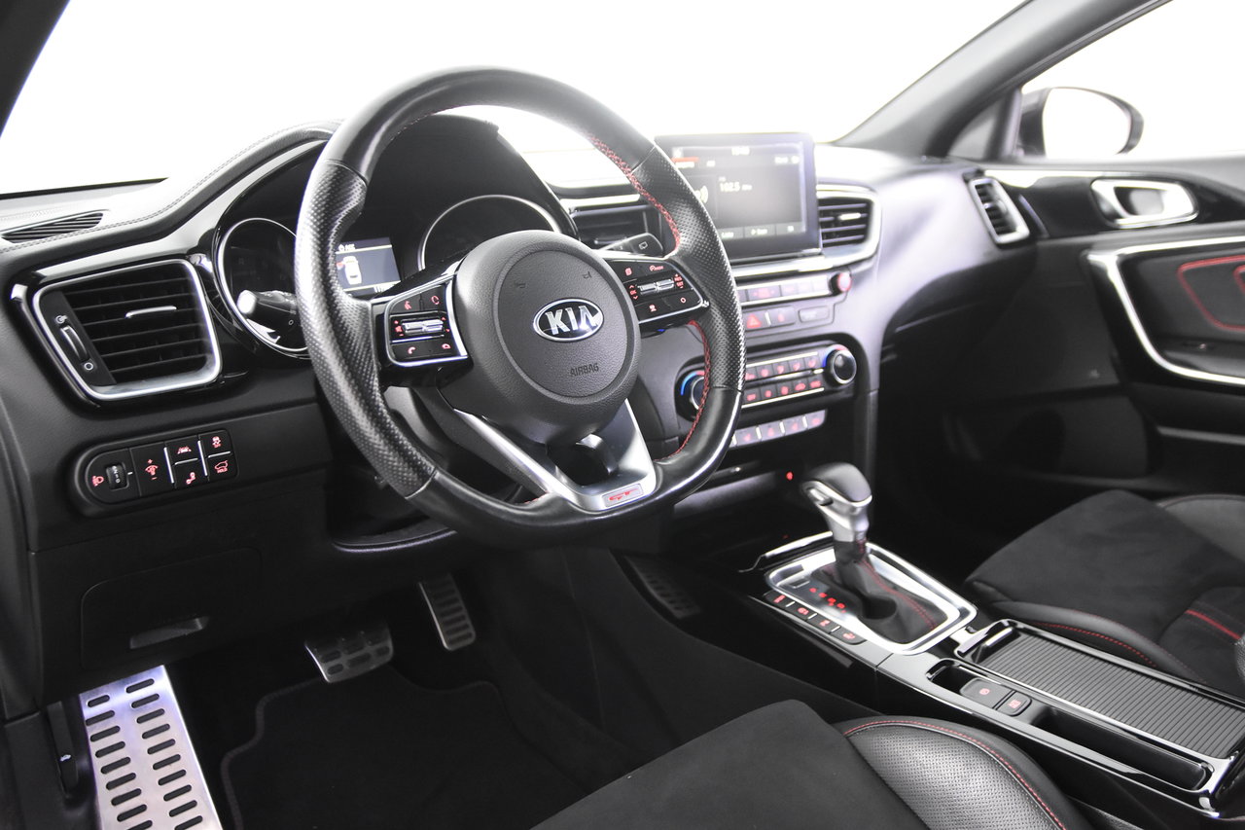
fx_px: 1037
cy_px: 415
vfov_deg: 43.6
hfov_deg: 61.9
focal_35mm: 30
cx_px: 622
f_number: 2.8
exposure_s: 1/30
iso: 3600
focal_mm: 20
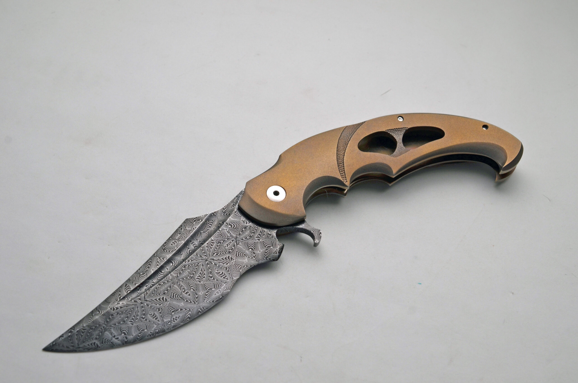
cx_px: 289
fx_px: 961
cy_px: 192
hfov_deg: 33.5
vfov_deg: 22.5
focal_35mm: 60
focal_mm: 40
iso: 200
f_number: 8
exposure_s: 1/250
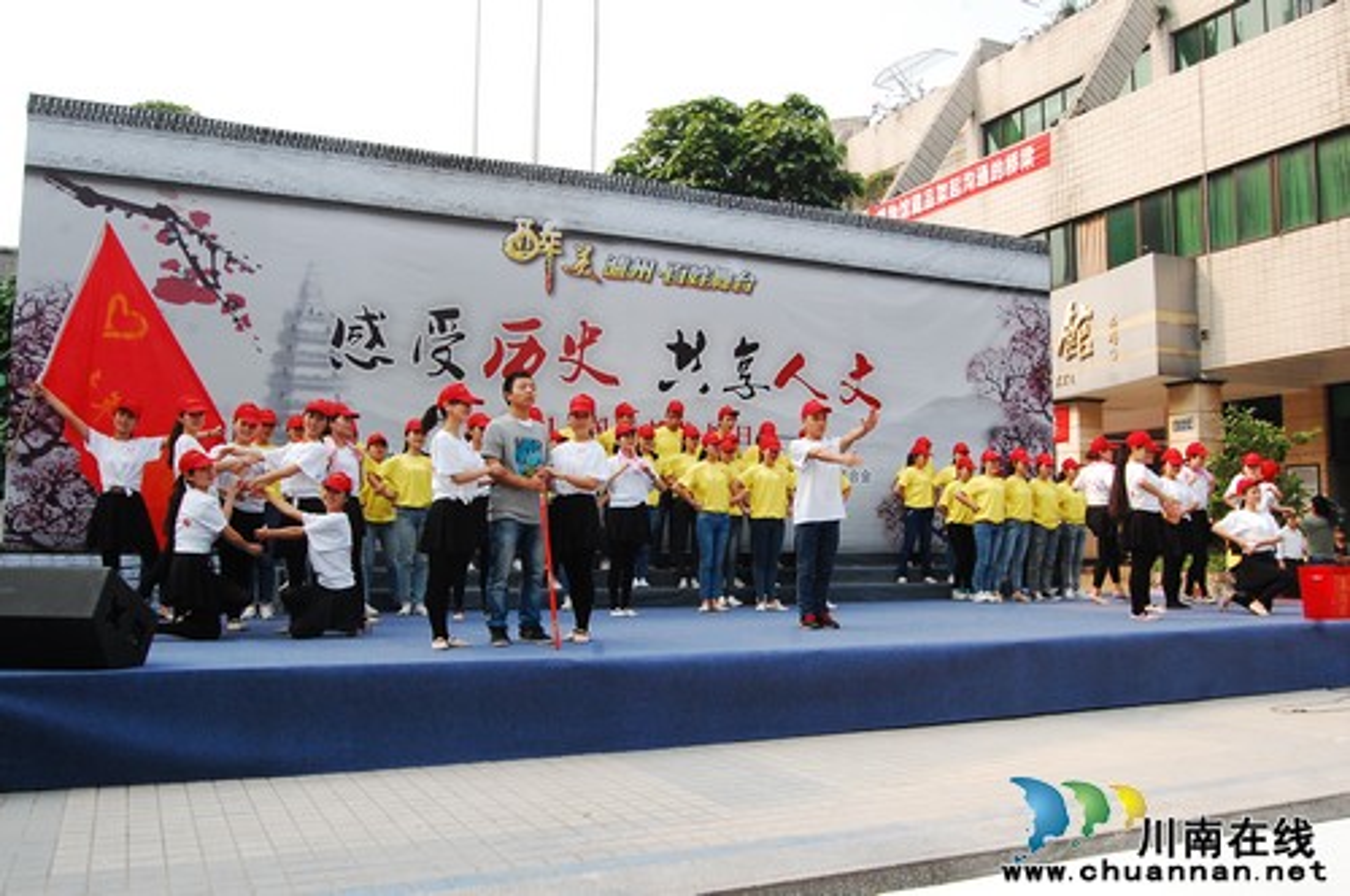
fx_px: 1124
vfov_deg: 43.5
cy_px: 448
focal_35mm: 30
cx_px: 675
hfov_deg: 62.0
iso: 800
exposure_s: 1/400
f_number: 10
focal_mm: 20
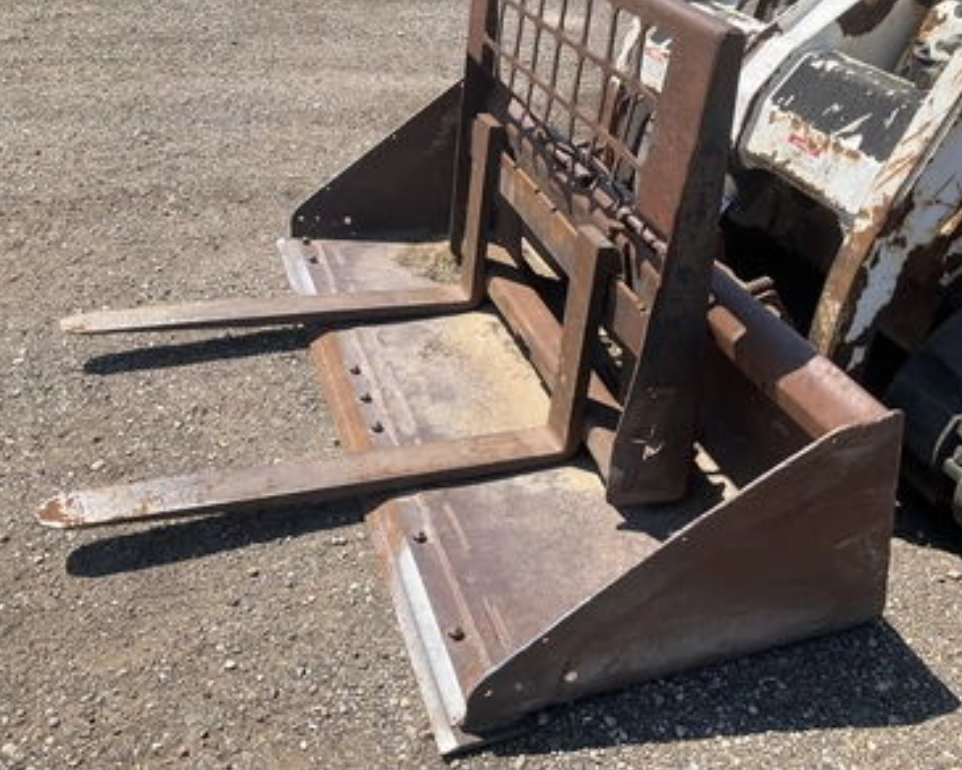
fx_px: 883
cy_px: 377
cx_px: 493
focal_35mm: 31
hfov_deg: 57.2
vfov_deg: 47.1
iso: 25
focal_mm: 3
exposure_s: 1/1195
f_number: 1.8
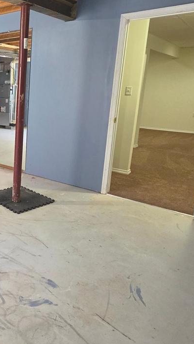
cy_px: 153
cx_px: -37
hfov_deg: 33.2
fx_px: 265
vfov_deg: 65.9
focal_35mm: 29
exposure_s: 1/120
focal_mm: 2.2
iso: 160
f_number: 1.9
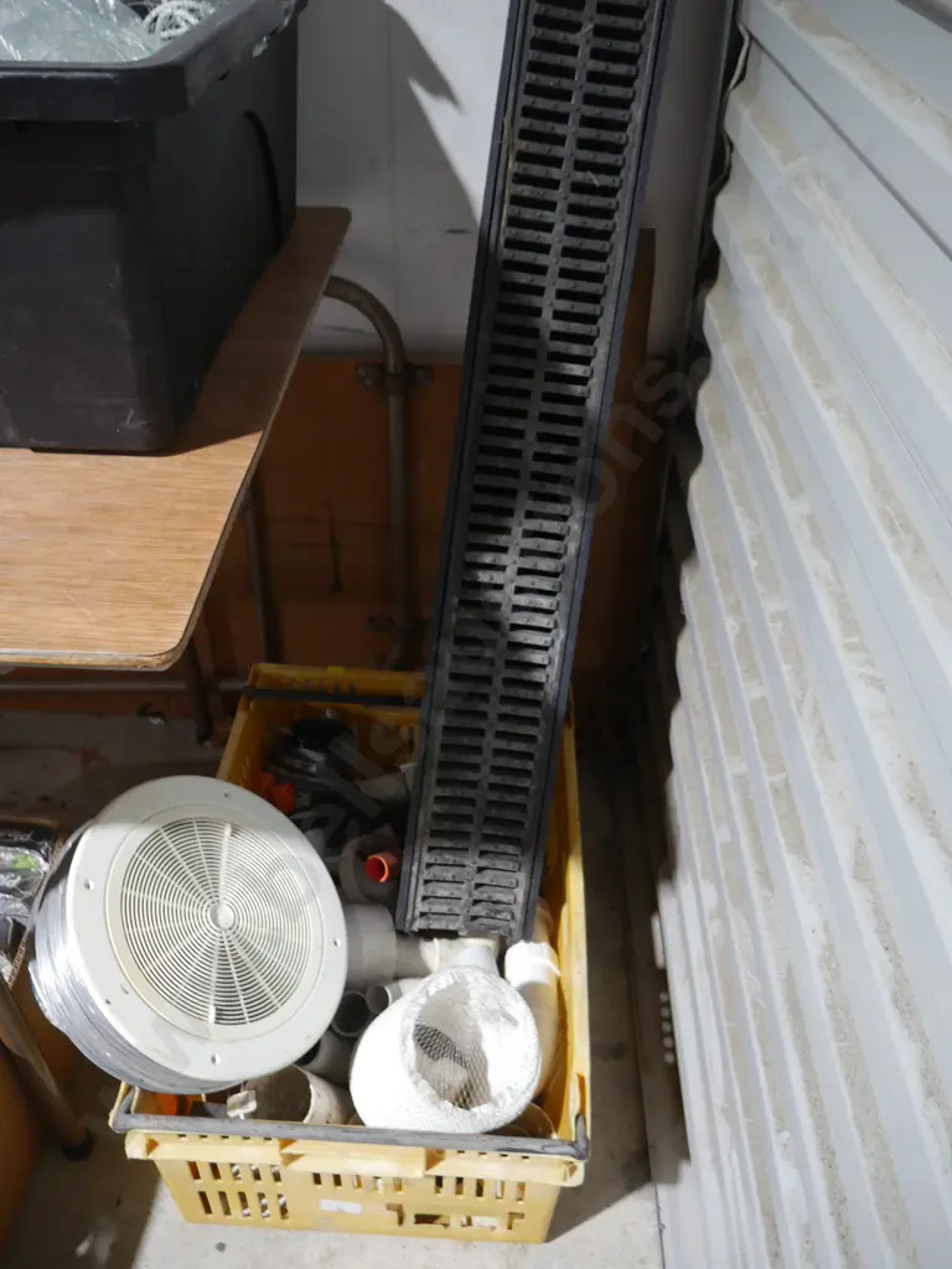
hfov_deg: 49.7
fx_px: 1027
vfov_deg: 63.4
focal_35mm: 28
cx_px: 476
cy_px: 634
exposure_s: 1/60
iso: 1000
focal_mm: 14
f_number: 3.5
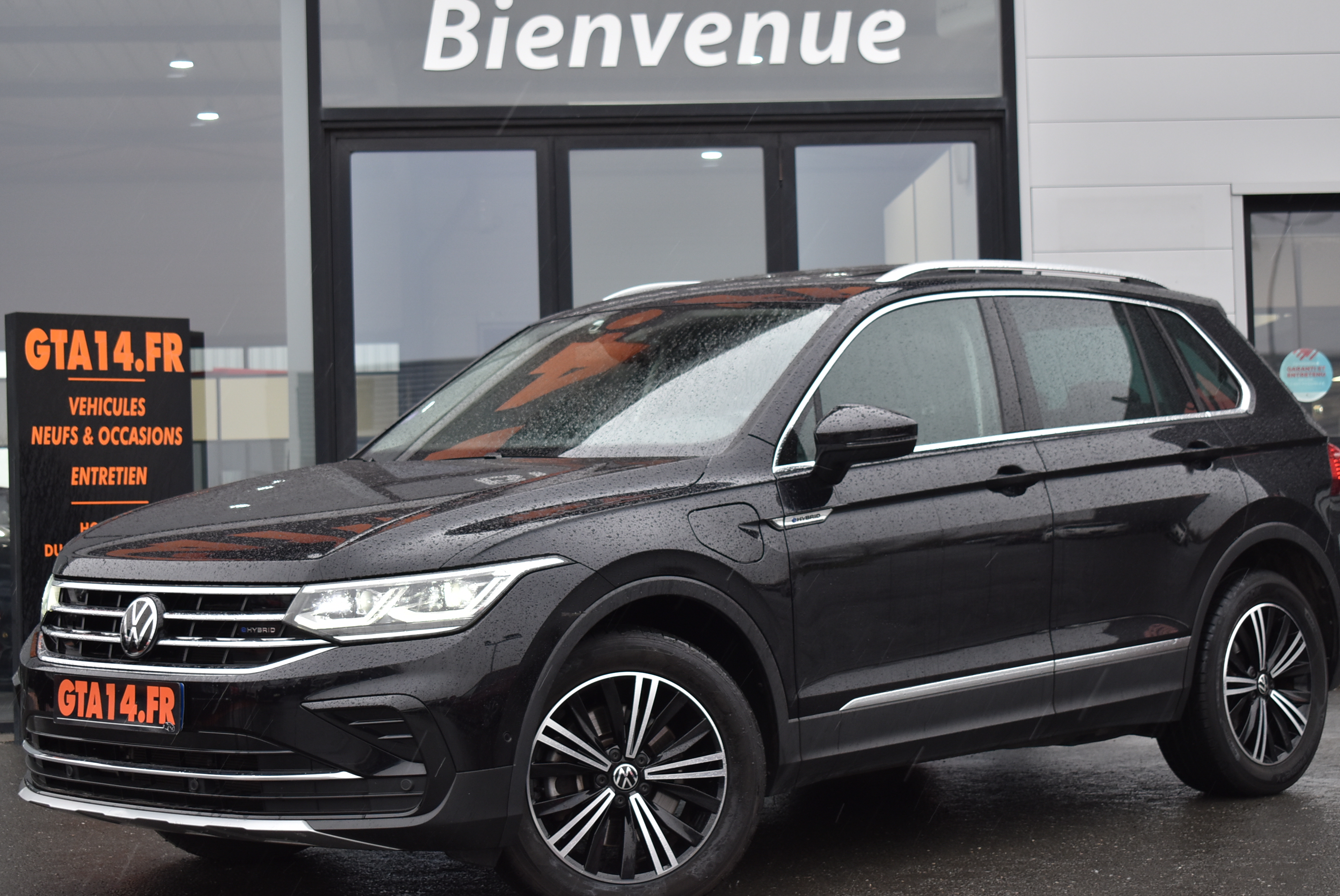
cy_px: 459
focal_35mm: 72
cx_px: 676
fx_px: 2682
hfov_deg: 28.0
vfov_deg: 19.0
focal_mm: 46
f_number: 5.3
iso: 400
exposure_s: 1/125
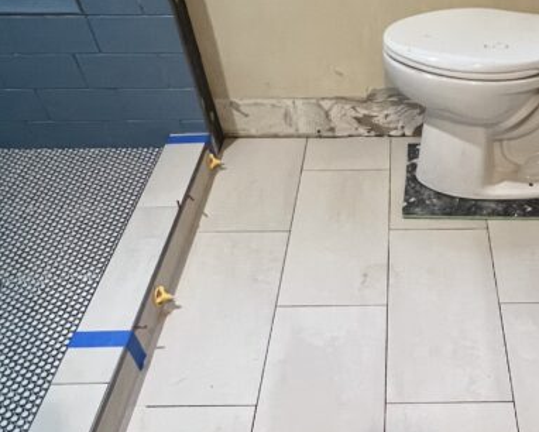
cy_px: 289
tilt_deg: -47.9
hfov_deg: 50.6
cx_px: 405
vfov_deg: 42.8
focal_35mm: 34
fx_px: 543
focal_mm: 1.57
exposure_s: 1/60
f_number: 1.8
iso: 320
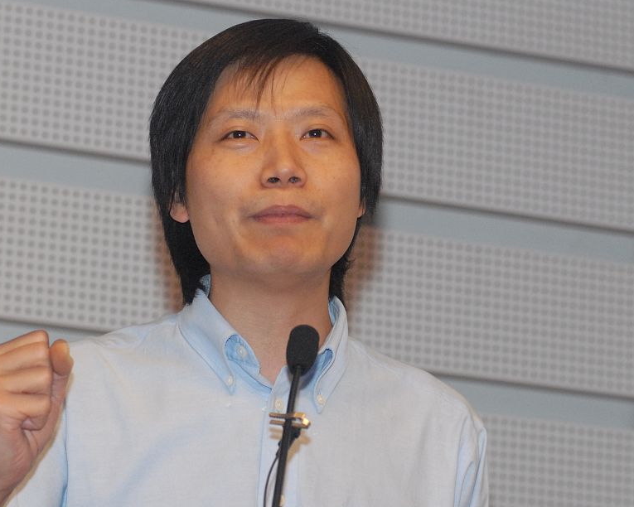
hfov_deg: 8.7
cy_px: 183
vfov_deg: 7.0
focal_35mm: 221
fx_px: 4147
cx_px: 302
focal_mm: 100
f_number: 5.6
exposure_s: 1/60
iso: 1000
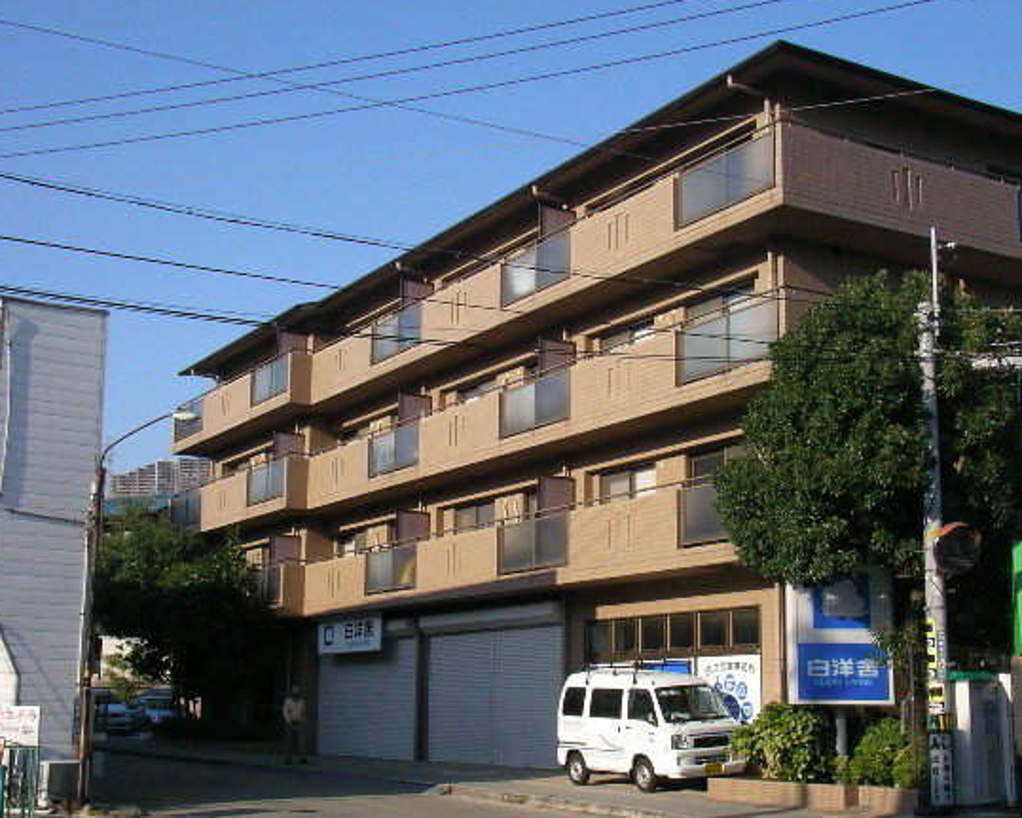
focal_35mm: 51
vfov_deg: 29.7
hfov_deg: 36.7
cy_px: 446
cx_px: 520
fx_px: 1542
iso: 64
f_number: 7.3
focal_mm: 6.9
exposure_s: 1/200
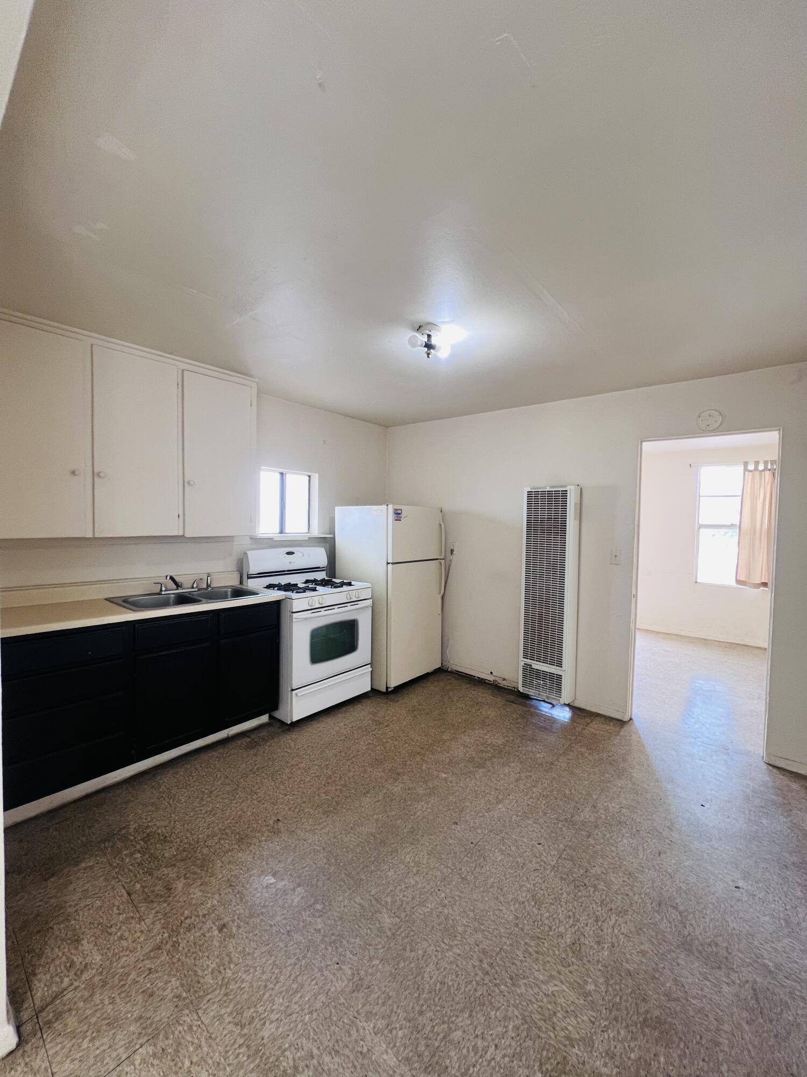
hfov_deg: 89.9
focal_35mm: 13
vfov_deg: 106.2
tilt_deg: -1.8
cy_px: 538
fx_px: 404
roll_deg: -1.2
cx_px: 404
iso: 160
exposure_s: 1/60
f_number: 1.8
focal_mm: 1.57
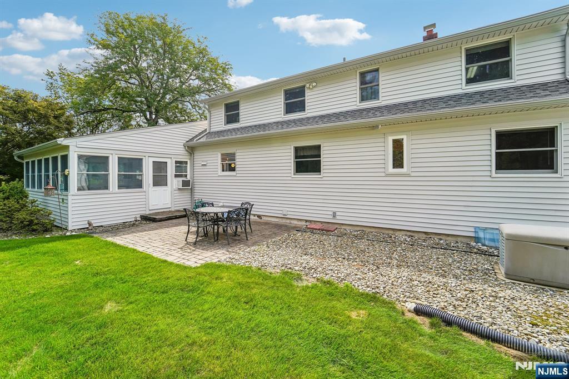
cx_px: 284
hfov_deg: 104.3
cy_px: 190
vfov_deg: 81.2
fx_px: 221
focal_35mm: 14
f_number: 8
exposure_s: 1/640
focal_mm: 14
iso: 400
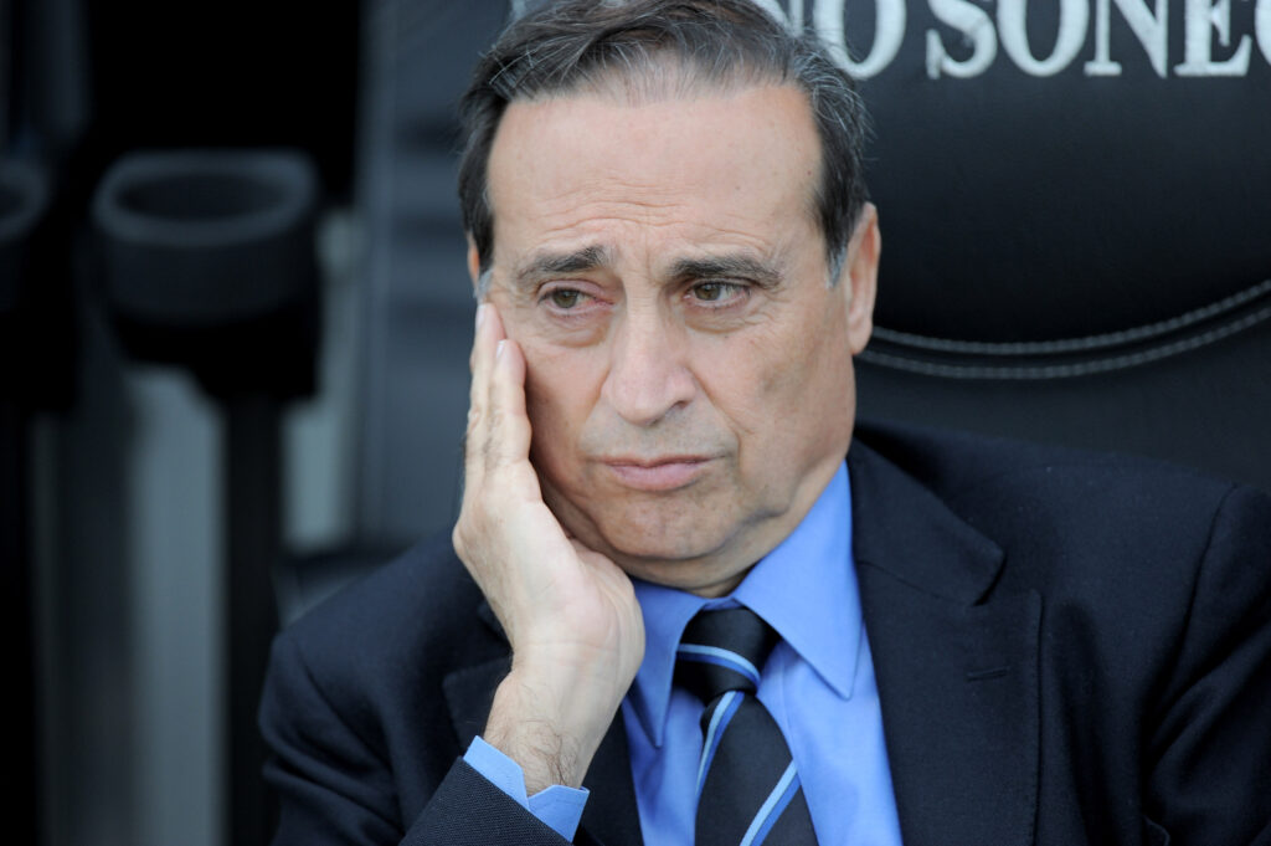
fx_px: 14111
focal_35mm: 400
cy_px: 423
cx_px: 636
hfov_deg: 5.2
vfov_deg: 3.4
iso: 640
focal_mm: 400
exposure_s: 1/800
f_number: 4
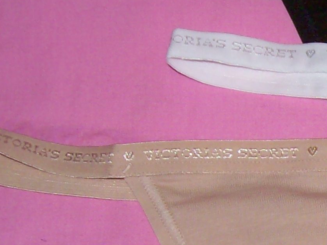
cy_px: 233
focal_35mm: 110
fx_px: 1039
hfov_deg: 16.8
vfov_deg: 13.3
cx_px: 437
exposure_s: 1/64
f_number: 2.7
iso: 80
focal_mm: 6
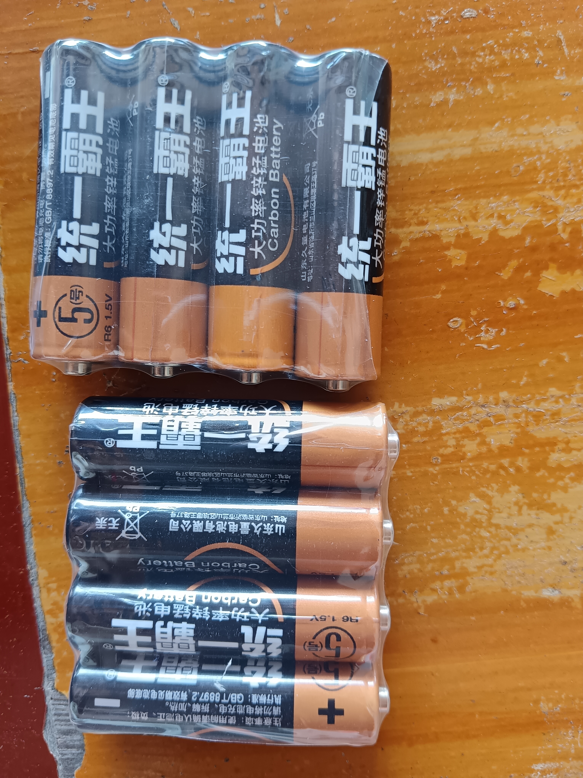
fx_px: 606
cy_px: 389
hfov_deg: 51.4
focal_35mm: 27
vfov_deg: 65.3
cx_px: 292
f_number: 1.8
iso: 334
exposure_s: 1/33.3
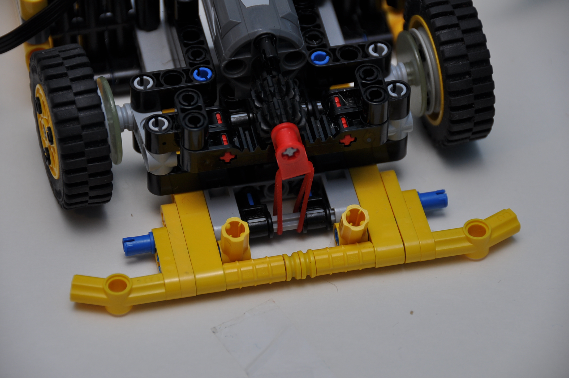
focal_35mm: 202
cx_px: 284
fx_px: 3197
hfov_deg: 10.2
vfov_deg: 6.8
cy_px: 189
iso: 200
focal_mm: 135
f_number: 5.6
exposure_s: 1/60
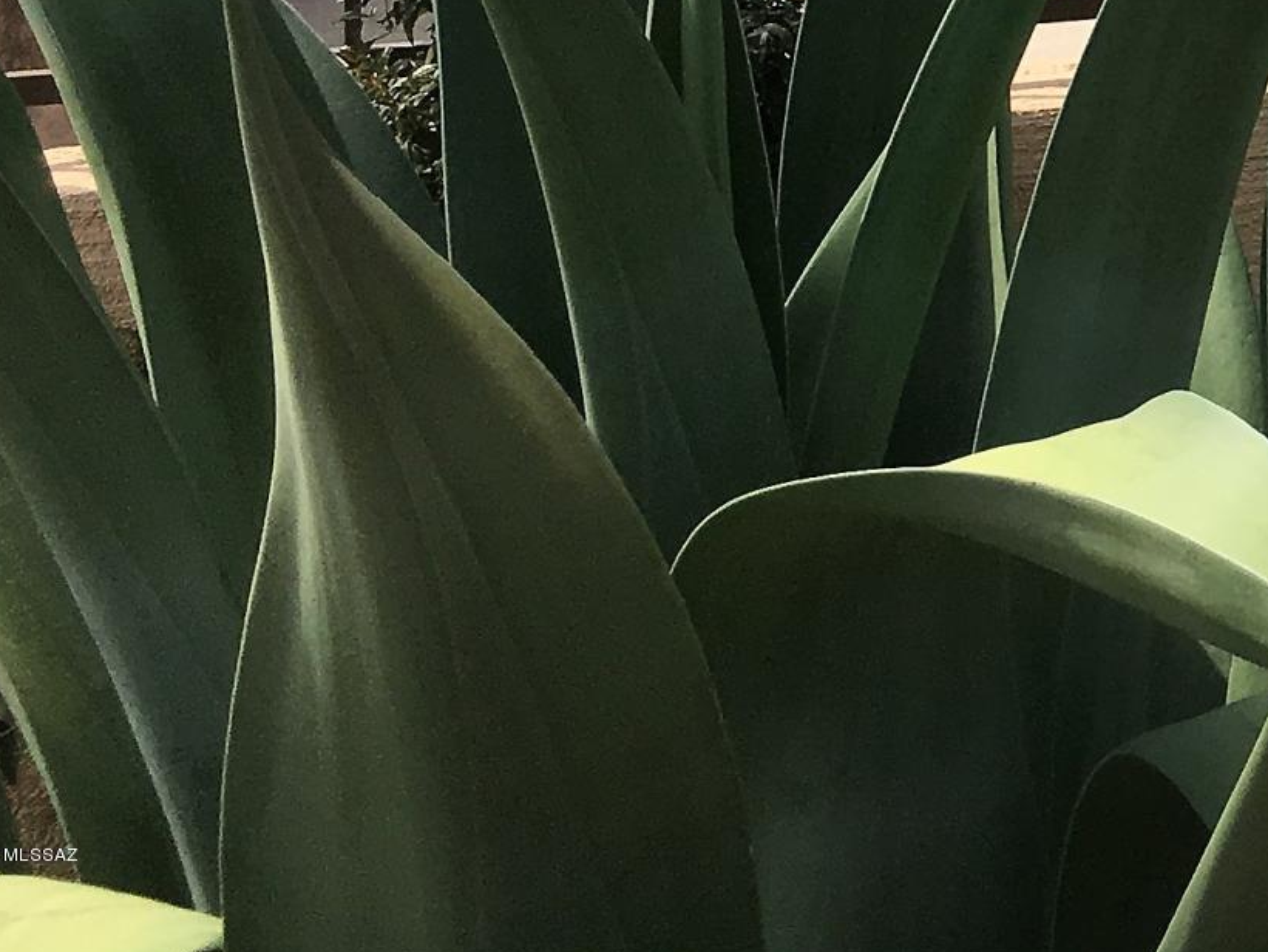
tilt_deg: +1.2
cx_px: 2249
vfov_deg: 12.7
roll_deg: +0.7
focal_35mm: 106
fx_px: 3883
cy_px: -776
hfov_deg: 15.9
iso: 25
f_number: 2.2
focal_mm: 4.15
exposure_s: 1/1923
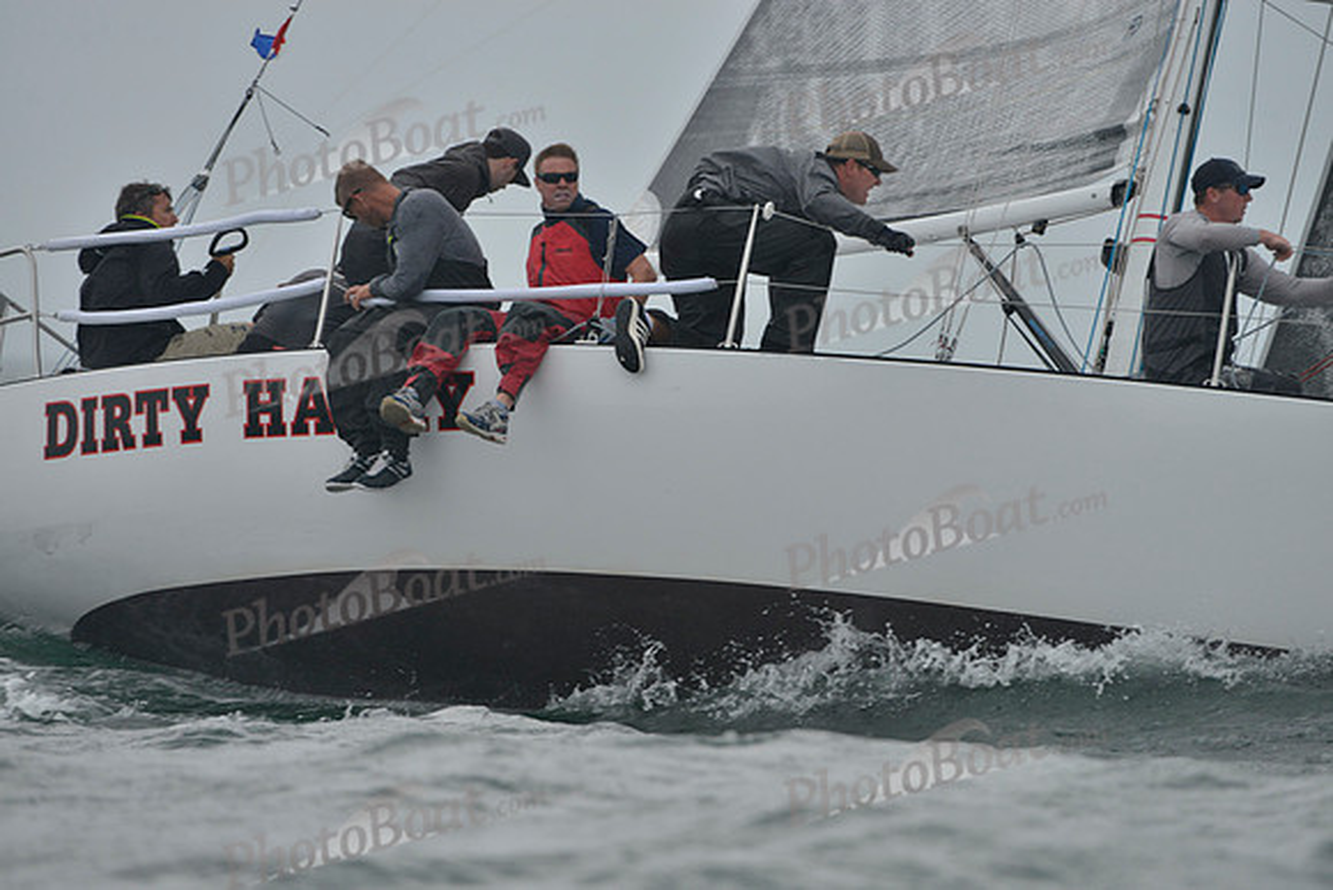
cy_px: 445
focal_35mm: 300
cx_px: 666
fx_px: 11110
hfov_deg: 6.9
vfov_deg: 4.6
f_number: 6.3
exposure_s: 1/800
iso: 400
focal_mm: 300
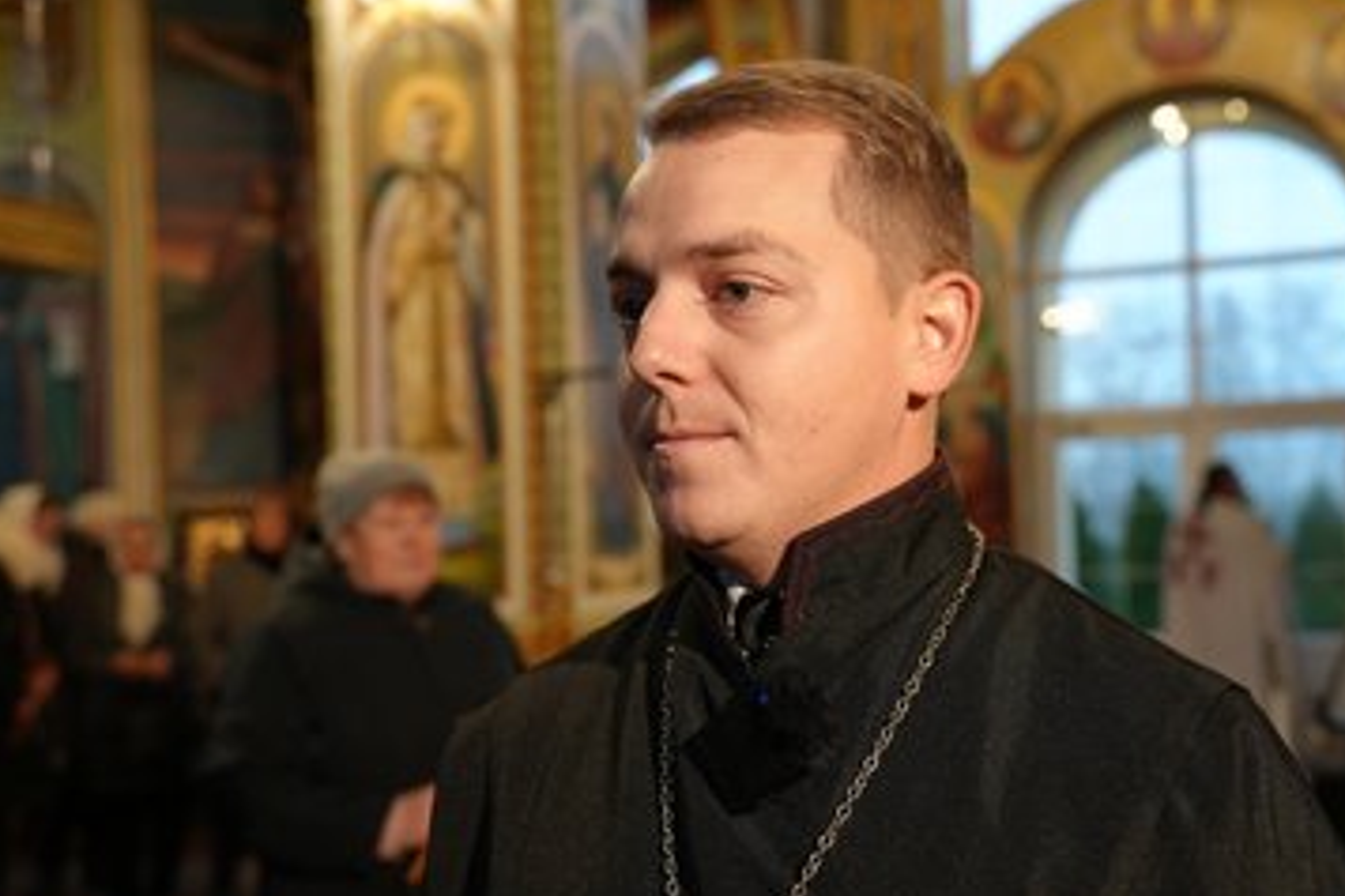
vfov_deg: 29.2
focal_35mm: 46
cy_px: 484
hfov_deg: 42.7
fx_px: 1718
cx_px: 738
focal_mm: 41
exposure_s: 1/160
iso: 2000
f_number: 4
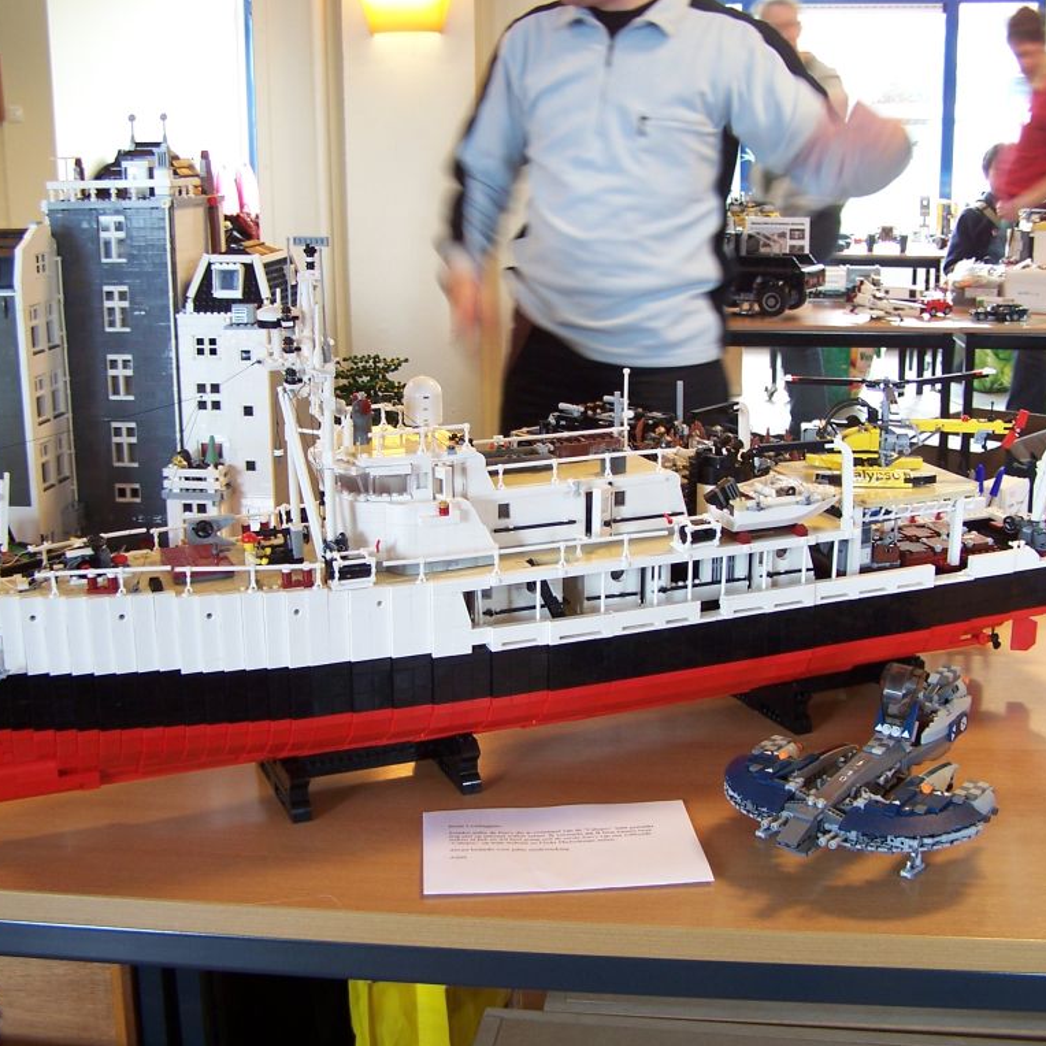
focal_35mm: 45
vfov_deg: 37.6
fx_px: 1538
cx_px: 550
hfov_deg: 37.5
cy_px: 523
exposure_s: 1/8
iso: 80
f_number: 2.8
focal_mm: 6.3
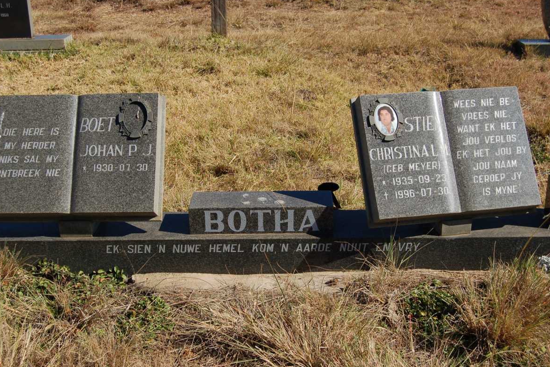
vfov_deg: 29.2
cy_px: 181
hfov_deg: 42.7
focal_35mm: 46
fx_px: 703
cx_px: 269
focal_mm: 30
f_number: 6.3
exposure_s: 1/500
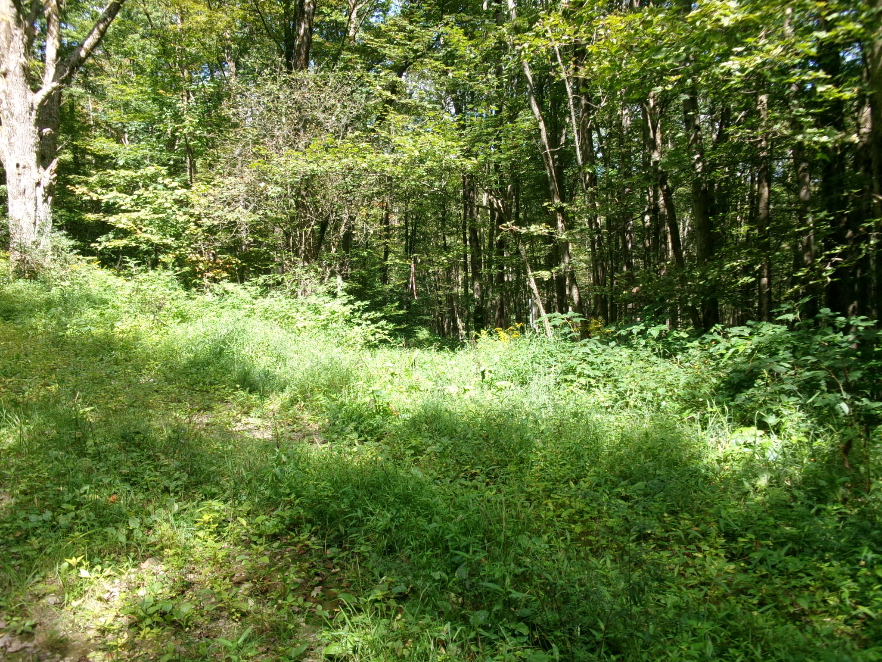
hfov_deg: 63.4
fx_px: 713
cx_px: 441
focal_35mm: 28
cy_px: 331
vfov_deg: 49.7
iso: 100
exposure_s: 1/160
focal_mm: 5.1
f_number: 3.9
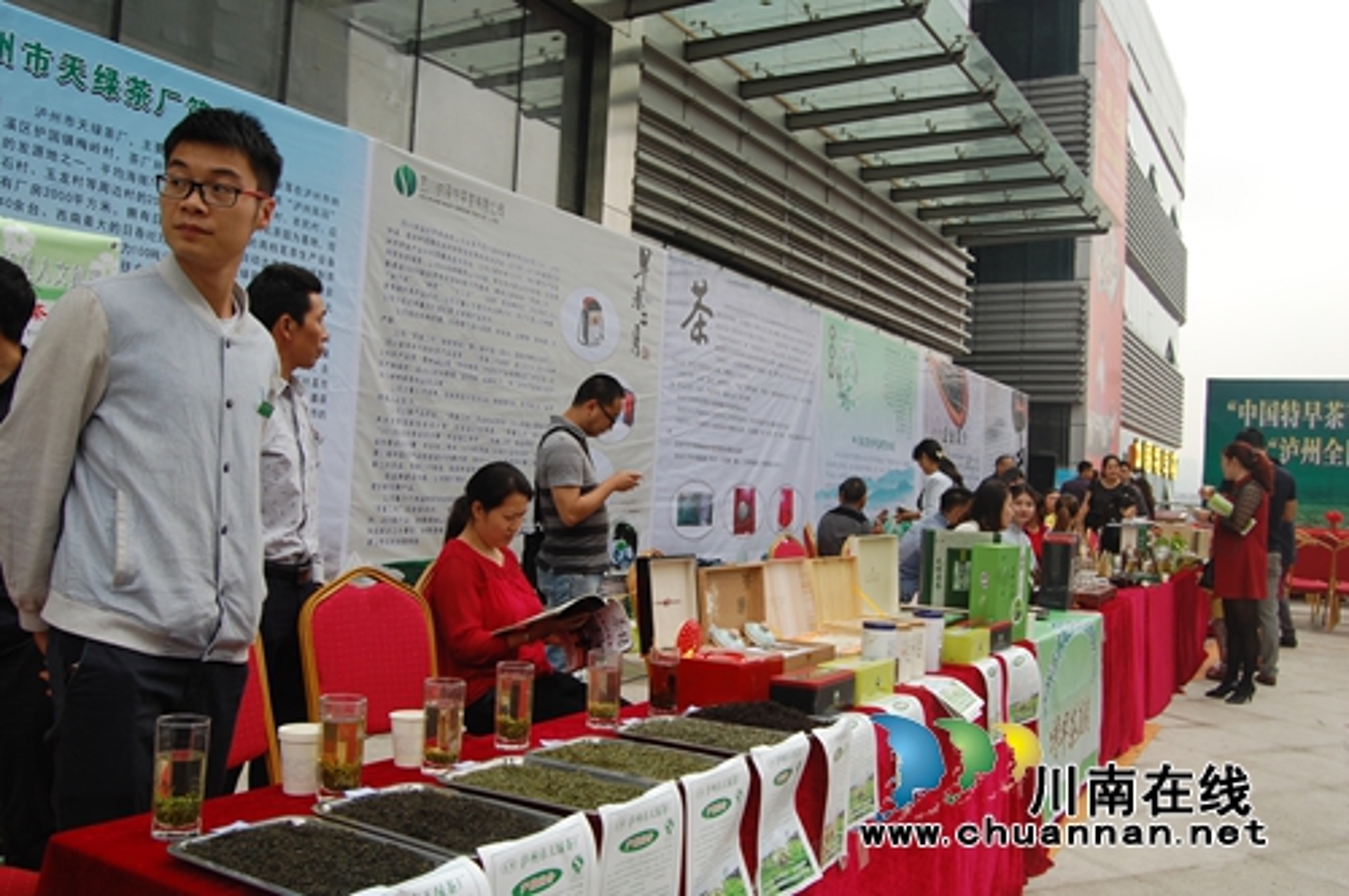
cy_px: 448
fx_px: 1123
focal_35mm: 30
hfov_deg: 62.0
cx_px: 674
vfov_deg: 43.5
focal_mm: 20
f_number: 8
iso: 200
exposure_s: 1/100
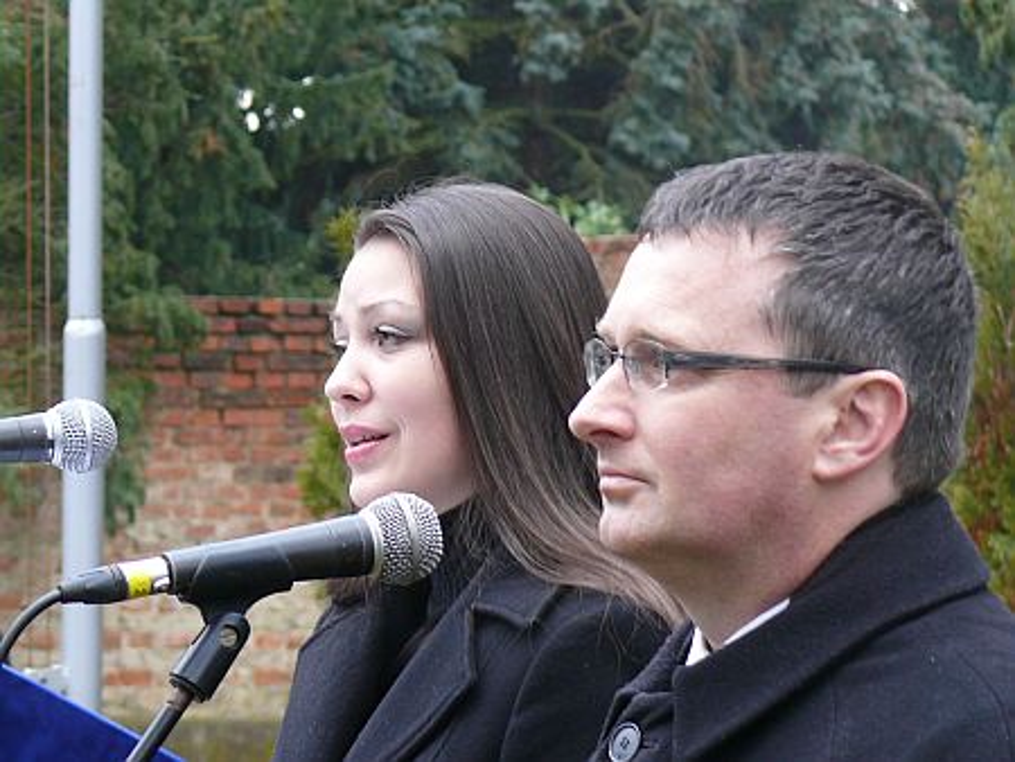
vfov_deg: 7.9
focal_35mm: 189
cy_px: 381
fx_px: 5545
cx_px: 508
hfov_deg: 10.5
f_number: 3.6
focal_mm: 22.5
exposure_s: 1/40
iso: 100
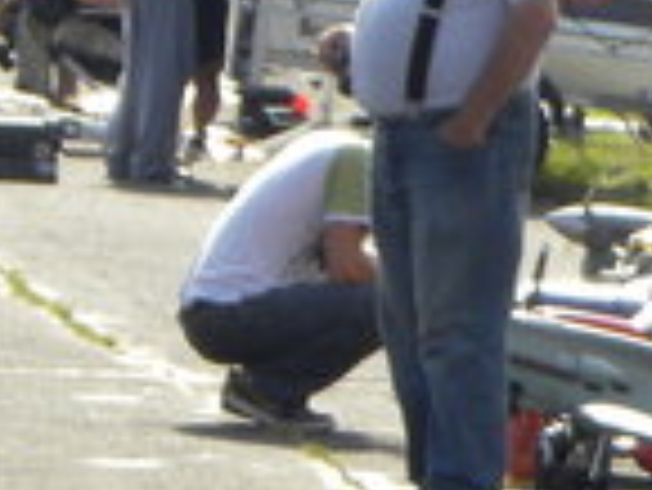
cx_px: 1475
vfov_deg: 2.1
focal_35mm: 712
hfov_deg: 2.8
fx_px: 13422
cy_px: 562
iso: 64
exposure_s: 1/244
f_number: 5
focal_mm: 23
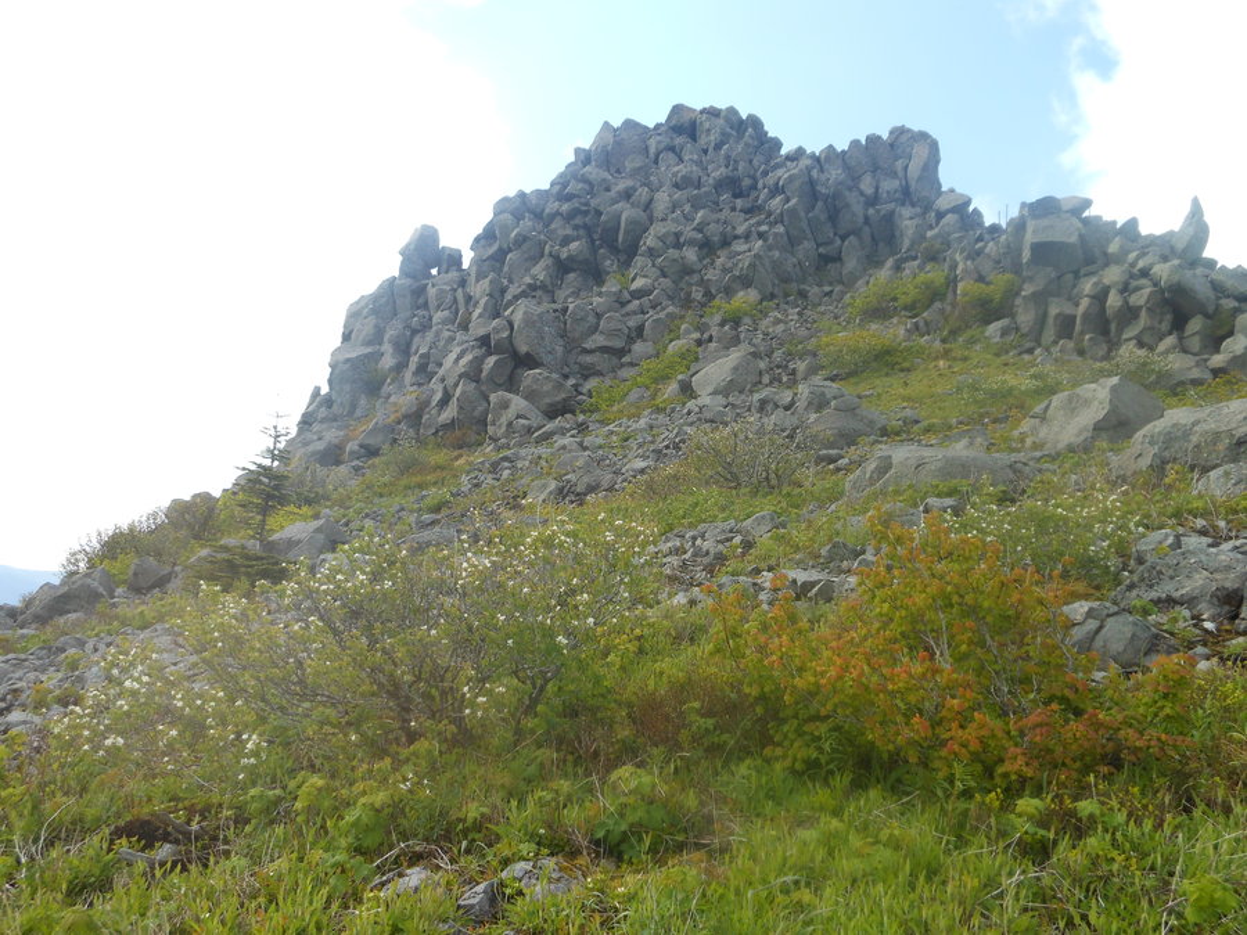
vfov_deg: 48.2
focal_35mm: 29
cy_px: 468
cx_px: 624
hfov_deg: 61.7
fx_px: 1045
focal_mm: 5.2
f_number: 3.3
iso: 80
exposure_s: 1/320
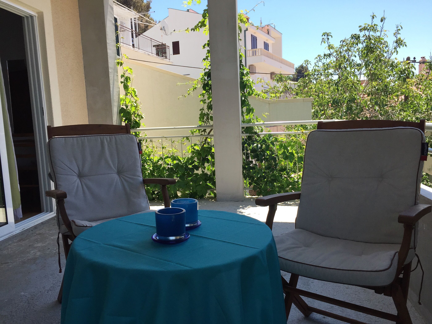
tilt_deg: -6.1
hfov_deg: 61.7
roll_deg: +1.8
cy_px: 162
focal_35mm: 29
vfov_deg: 48.2
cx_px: 216
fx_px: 362
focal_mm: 4.15
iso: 32
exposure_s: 1/879
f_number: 2.2
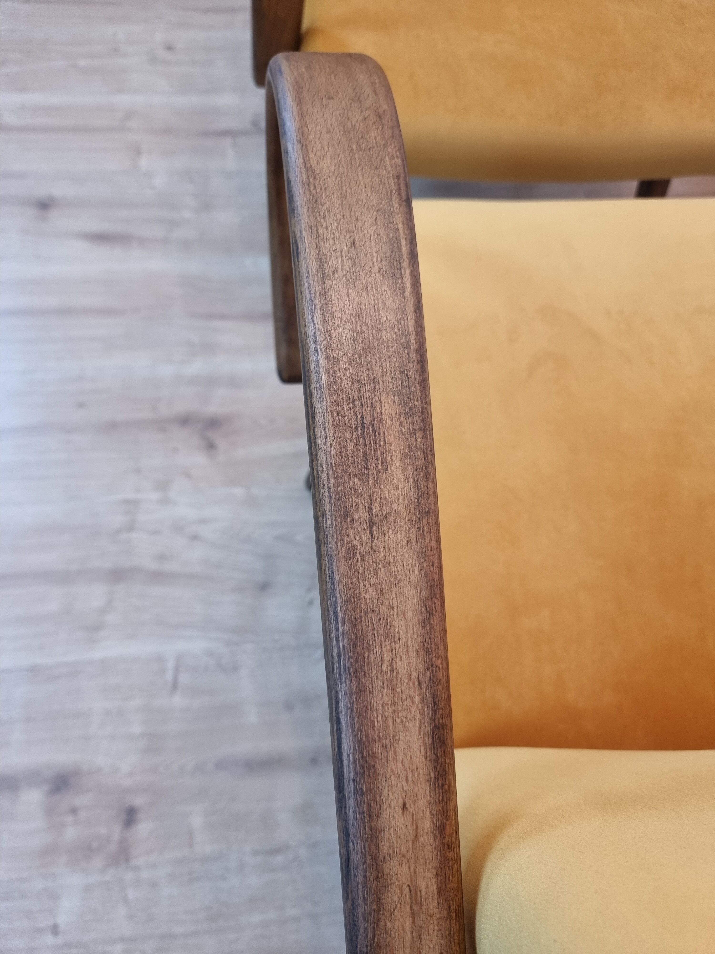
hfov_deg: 56.8
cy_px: 477
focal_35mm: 24
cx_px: 358
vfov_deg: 71.6
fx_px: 661
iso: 160
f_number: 1.8
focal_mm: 6.7
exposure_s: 1/100
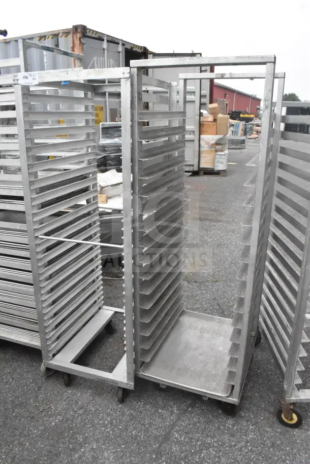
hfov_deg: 47.9
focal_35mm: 27
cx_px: 155
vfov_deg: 67.4
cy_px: 232
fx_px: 349
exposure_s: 1/1250
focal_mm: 18
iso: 6400
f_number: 18
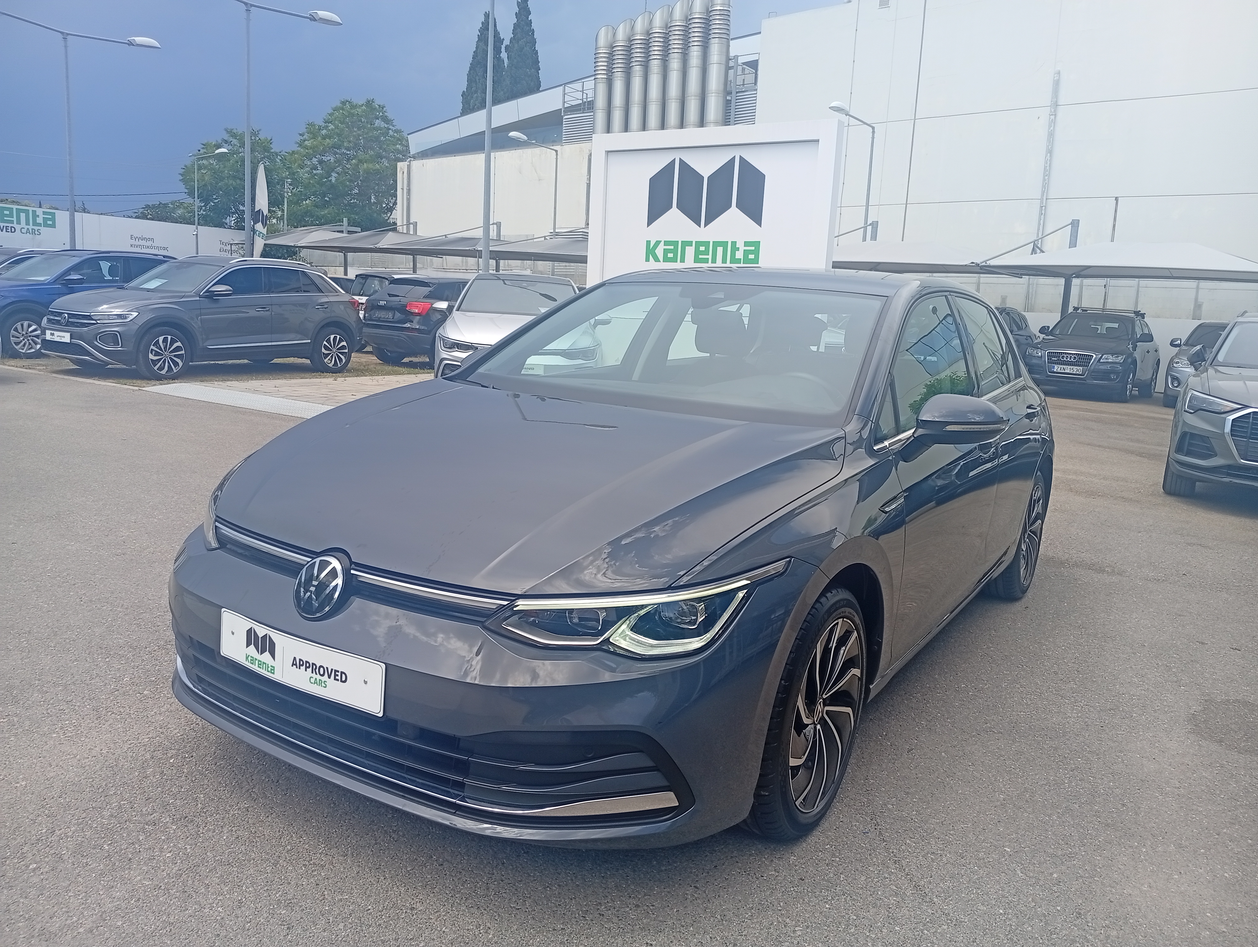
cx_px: 629
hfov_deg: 65.2
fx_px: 983
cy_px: 474
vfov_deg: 51.5
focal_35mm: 27
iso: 51
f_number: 1.8
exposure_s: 1/326
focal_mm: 3.98
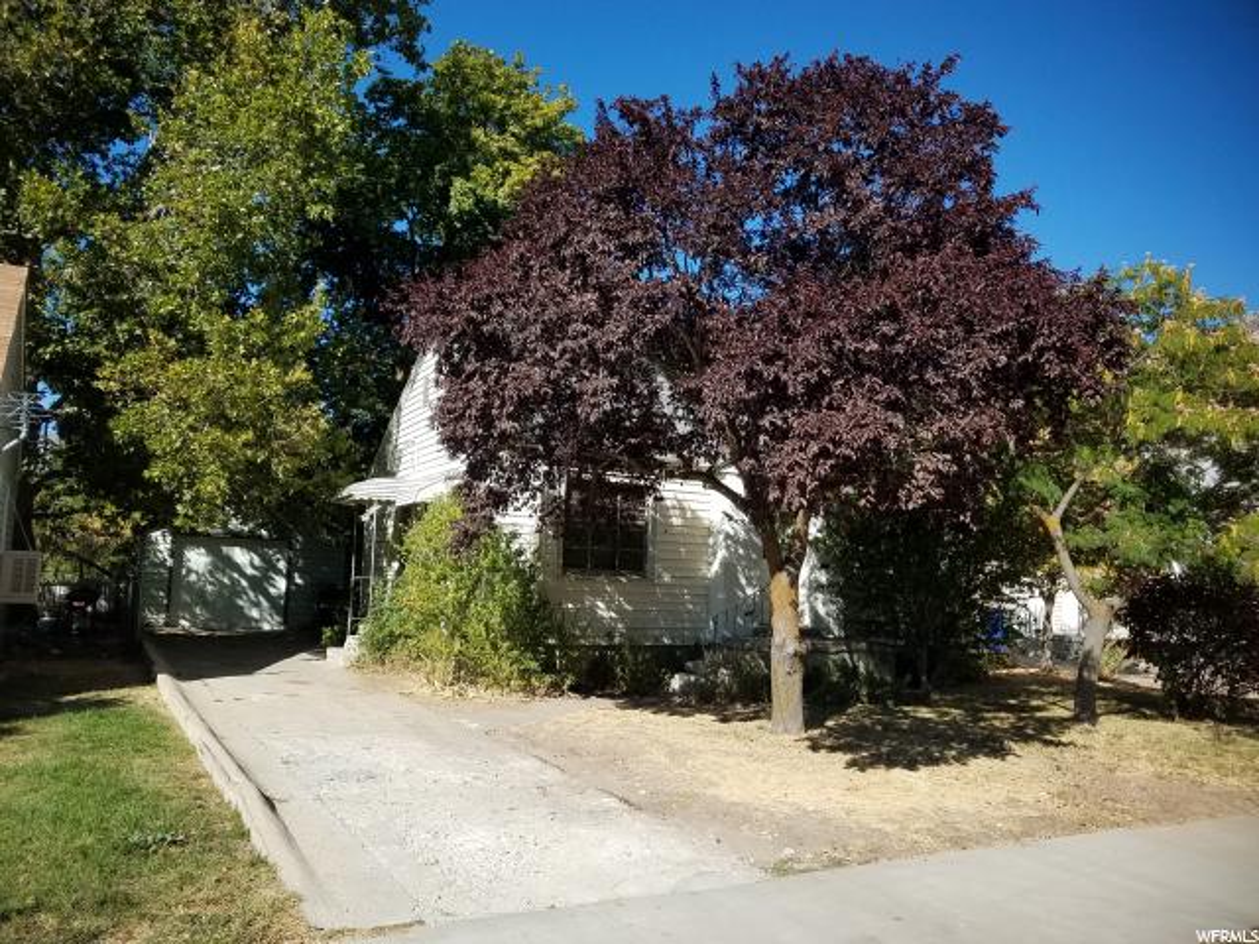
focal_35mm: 26
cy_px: 472
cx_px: 630
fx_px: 946
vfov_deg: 53.1
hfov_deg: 67.3
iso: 40
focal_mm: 4.2
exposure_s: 1/1528
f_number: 1.7
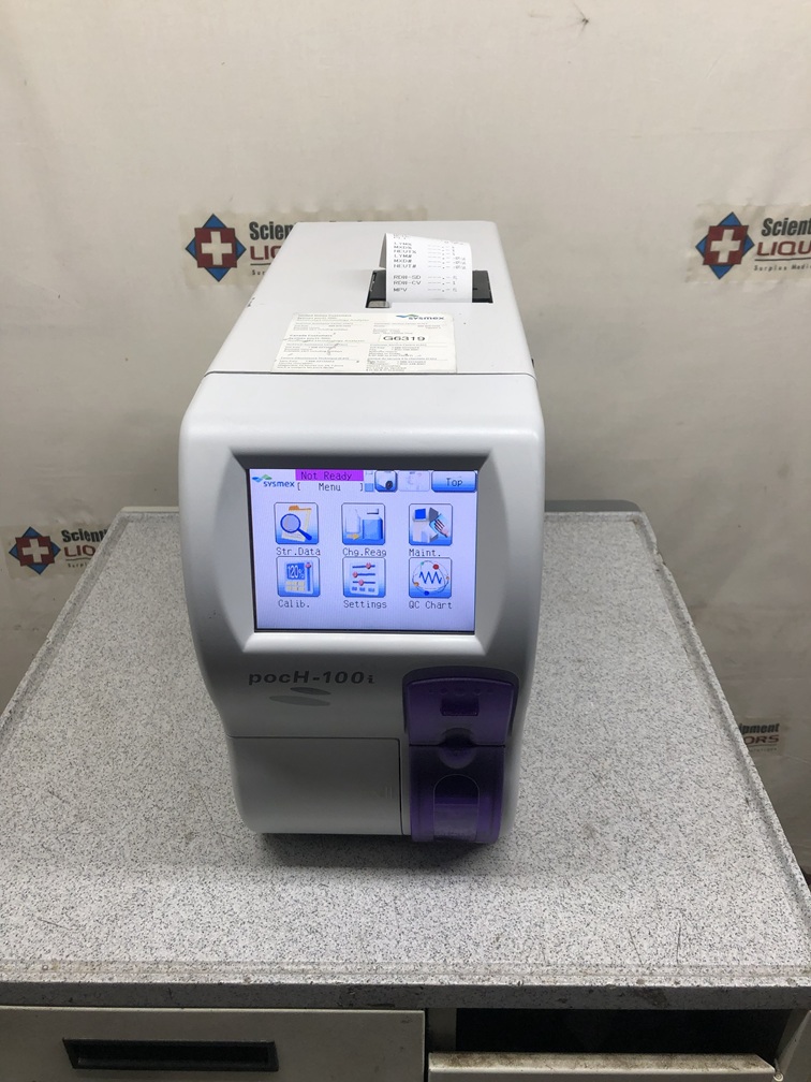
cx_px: 406
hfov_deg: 49.7
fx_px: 875
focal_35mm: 28
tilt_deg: -29.5
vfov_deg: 63.4
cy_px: 541
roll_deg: +1.0
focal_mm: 3.99
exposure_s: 1/120
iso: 50
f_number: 1.8
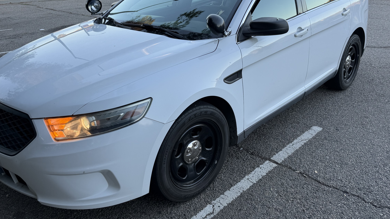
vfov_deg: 35.5
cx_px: 179
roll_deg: +2.5
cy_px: 85
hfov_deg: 59.4
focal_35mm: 33
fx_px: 341
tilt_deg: -23.7
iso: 80
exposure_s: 1/414
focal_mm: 6.76
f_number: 1.78
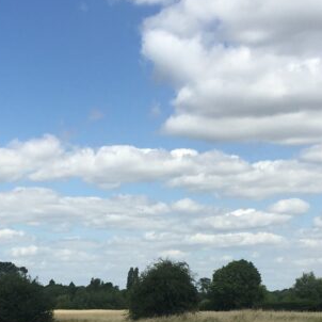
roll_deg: +0.7
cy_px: 302
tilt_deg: -1.3
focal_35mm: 87
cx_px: 69
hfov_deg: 19.8
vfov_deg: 19.5
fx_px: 916
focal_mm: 4.15
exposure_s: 1/2198
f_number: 2.2
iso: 32
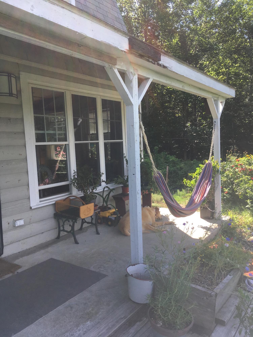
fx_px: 283
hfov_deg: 48.2
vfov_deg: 61.7
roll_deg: +2.3
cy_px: 168
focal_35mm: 29
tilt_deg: -5.2
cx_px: 126
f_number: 2.2
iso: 25
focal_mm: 4.15
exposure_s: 1/519
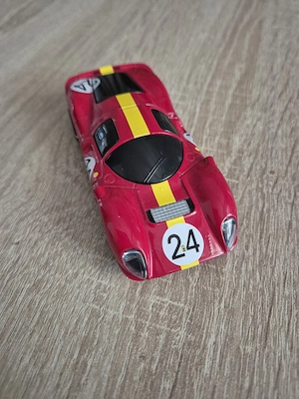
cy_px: 200
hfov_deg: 58.9
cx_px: 150
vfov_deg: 73.9
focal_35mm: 23
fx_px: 265
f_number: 1.8
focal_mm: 5.4
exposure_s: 1/100
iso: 800
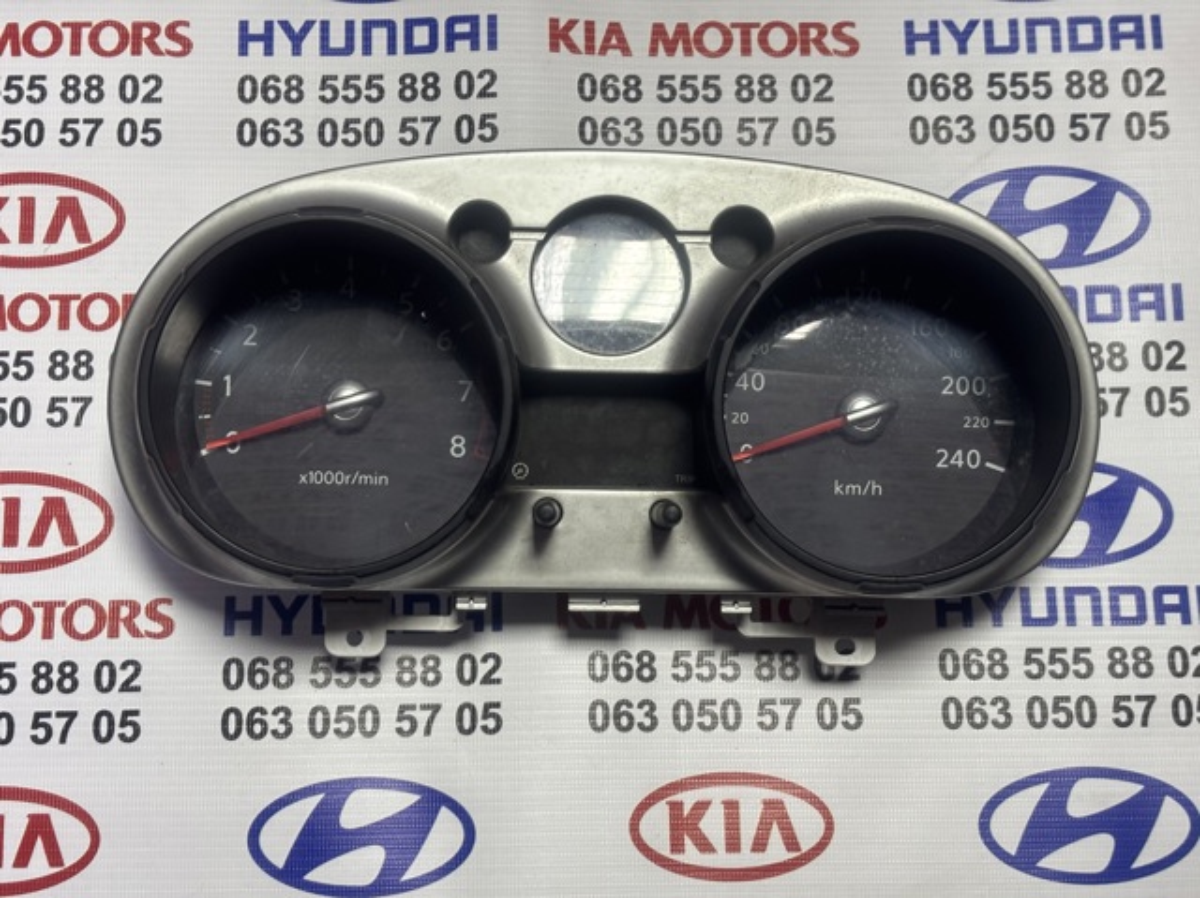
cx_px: 600
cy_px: 449
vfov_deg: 28.0
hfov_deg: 36.8
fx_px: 1801
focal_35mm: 52
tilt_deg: -77.3
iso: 100
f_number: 1.6
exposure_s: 1/50
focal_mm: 5.96
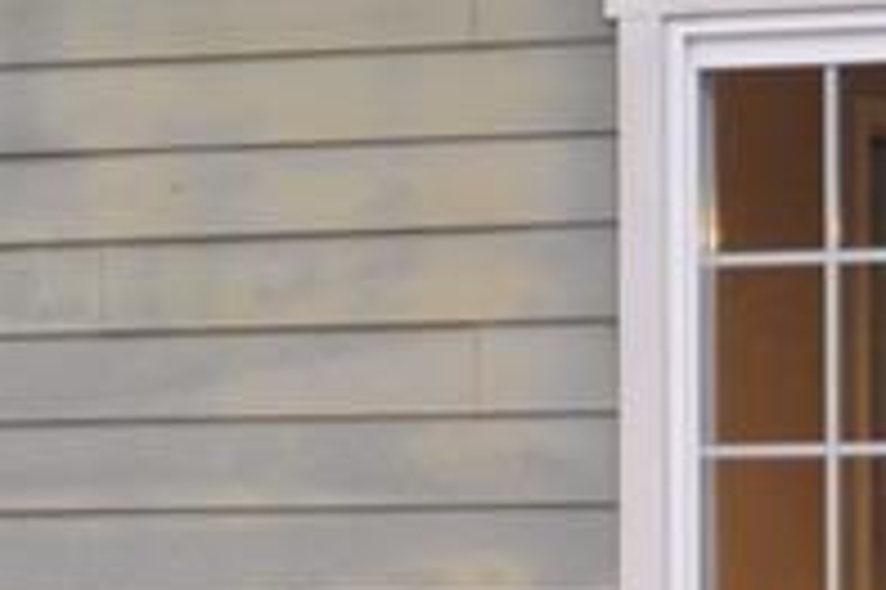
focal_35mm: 296
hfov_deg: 7.0
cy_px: 513
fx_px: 7279
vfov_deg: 4.6
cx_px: 135
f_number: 4.8
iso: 400
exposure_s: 1/50
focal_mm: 38
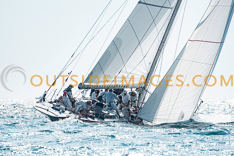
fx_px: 4390
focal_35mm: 675
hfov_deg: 3.1
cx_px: 117
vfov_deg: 2.0
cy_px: 87
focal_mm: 400
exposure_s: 1/4000
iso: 400
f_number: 5.6
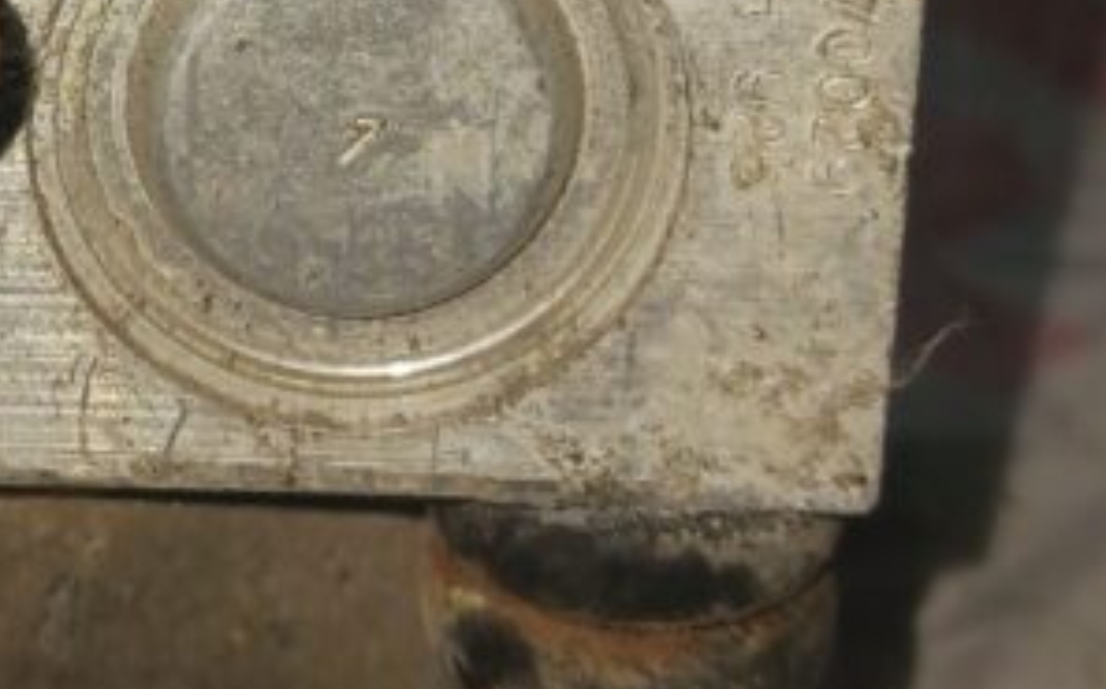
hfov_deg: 22.7
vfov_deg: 13.8
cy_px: -289
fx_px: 2710
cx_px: 186
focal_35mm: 90
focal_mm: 4
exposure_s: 1/50
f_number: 1.8
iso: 40
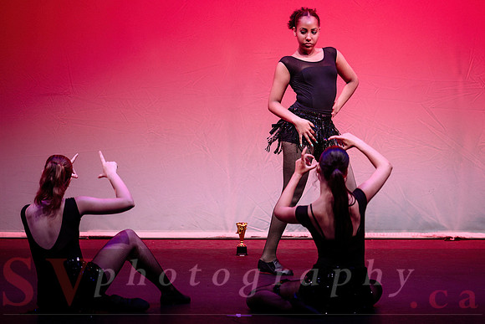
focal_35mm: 263
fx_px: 3549
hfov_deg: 7.8
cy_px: 136
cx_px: 314
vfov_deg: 5.2
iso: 1250
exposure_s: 1/500
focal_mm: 200
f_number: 2.8
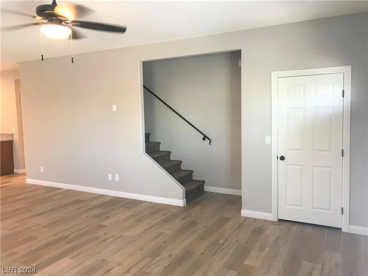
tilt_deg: -4.0
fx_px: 298
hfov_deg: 63.4
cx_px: 184
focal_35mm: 28
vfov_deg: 49.7
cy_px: 138
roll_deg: +1.4
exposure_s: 1/24
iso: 40
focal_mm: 3.99
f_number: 1.8
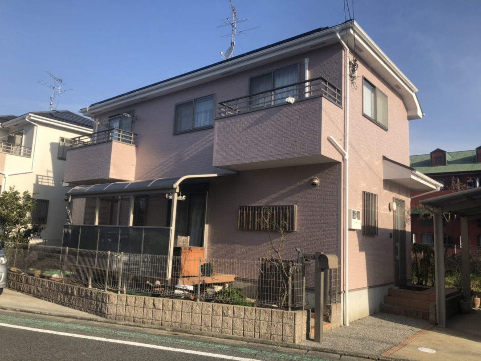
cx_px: 240
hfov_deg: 63.4
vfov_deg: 49.7
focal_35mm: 28
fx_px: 389
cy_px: 180
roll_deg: -1.9
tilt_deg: +7.0
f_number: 1.8
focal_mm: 3.99
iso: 20
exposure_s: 1/1453
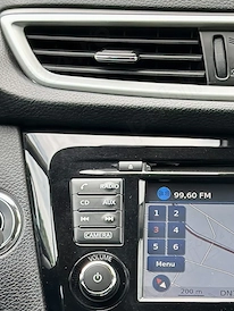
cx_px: 277
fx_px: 1260
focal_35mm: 140
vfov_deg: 13.9
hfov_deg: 10.4
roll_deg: -2.2
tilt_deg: -19.2
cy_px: 292
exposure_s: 1/172
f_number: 1.78
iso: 100
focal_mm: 6.86
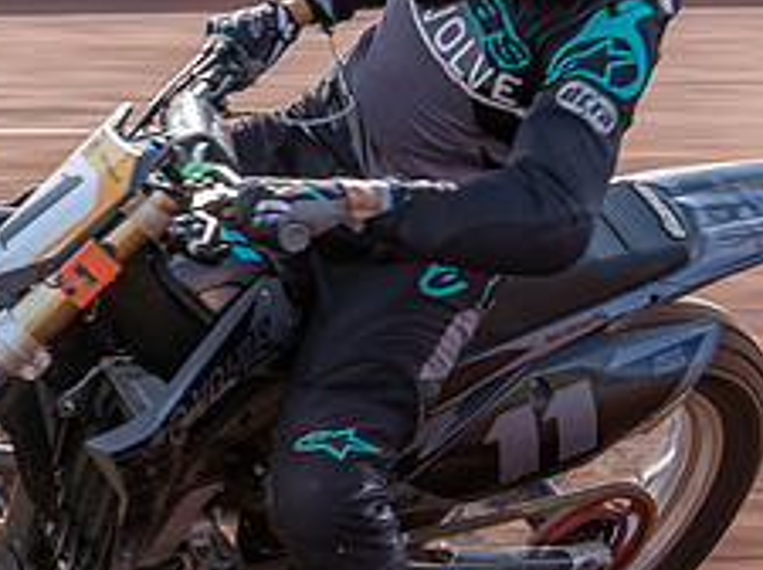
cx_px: 45
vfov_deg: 3.7
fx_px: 8781
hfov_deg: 5.0
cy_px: 335
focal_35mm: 399
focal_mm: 105
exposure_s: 1/160
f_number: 8
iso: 180
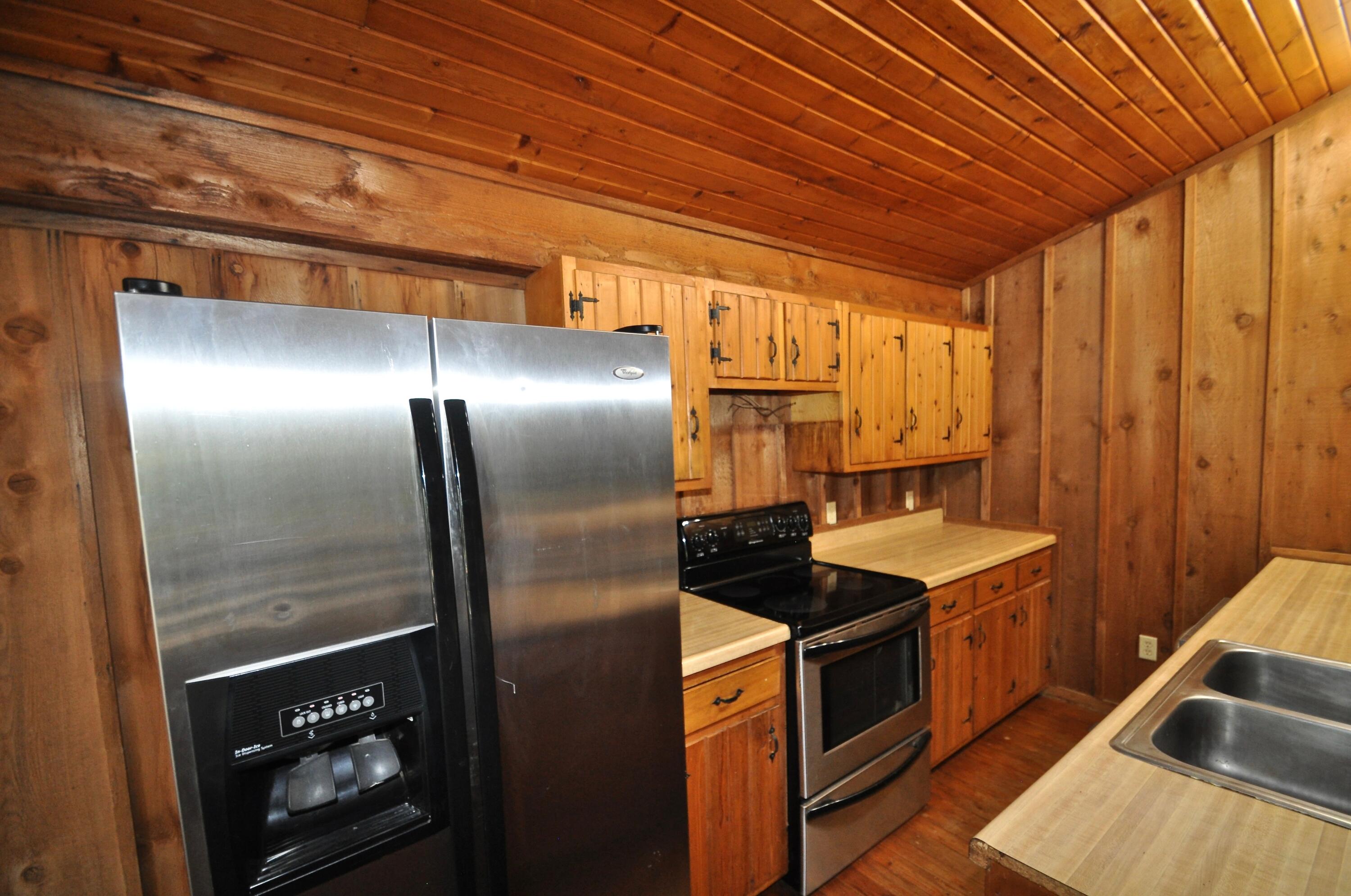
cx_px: 676
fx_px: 562
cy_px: 448
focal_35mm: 15
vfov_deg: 77.2
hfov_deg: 100.5
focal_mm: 10
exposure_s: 1/60
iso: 800
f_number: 4
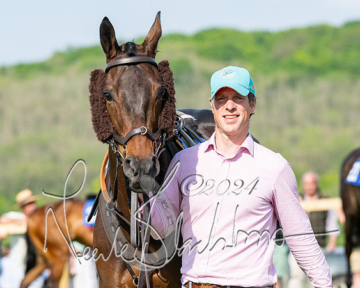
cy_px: 111
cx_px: 151
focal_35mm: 371
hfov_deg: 5.2
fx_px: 3952
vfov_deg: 4.2
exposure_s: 1/2500
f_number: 5
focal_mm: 165
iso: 400
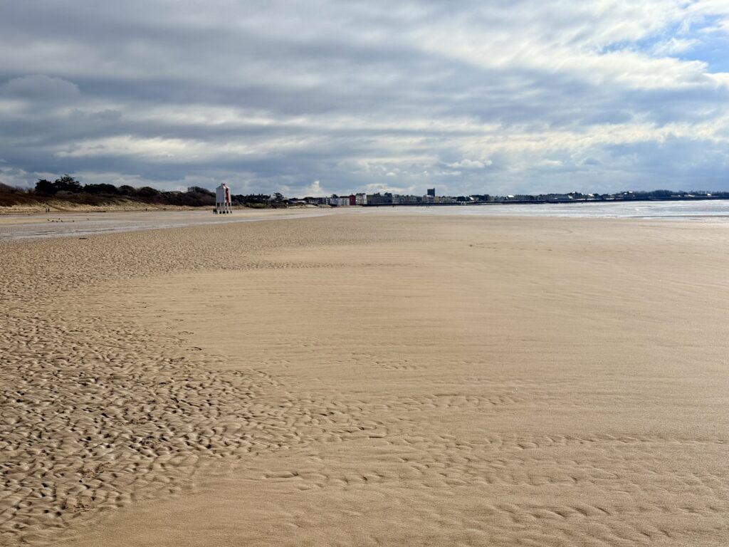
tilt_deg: -3.2
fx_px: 1011
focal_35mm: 48
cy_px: 274
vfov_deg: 30.3
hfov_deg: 39.7
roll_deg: +1.4
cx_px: 364
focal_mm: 6.76
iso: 50
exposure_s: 1/11364
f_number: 1.78
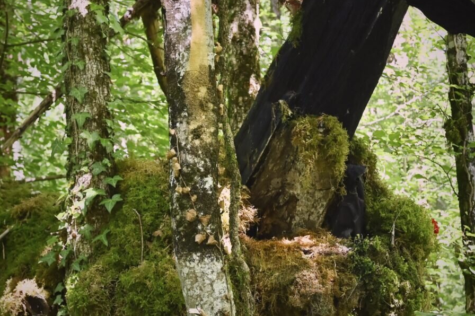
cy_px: 154
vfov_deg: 18.2
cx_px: 237
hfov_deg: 27.0
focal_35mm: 75
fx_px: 989
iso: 2000
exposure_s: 1/320
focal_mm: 35
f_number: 6.3
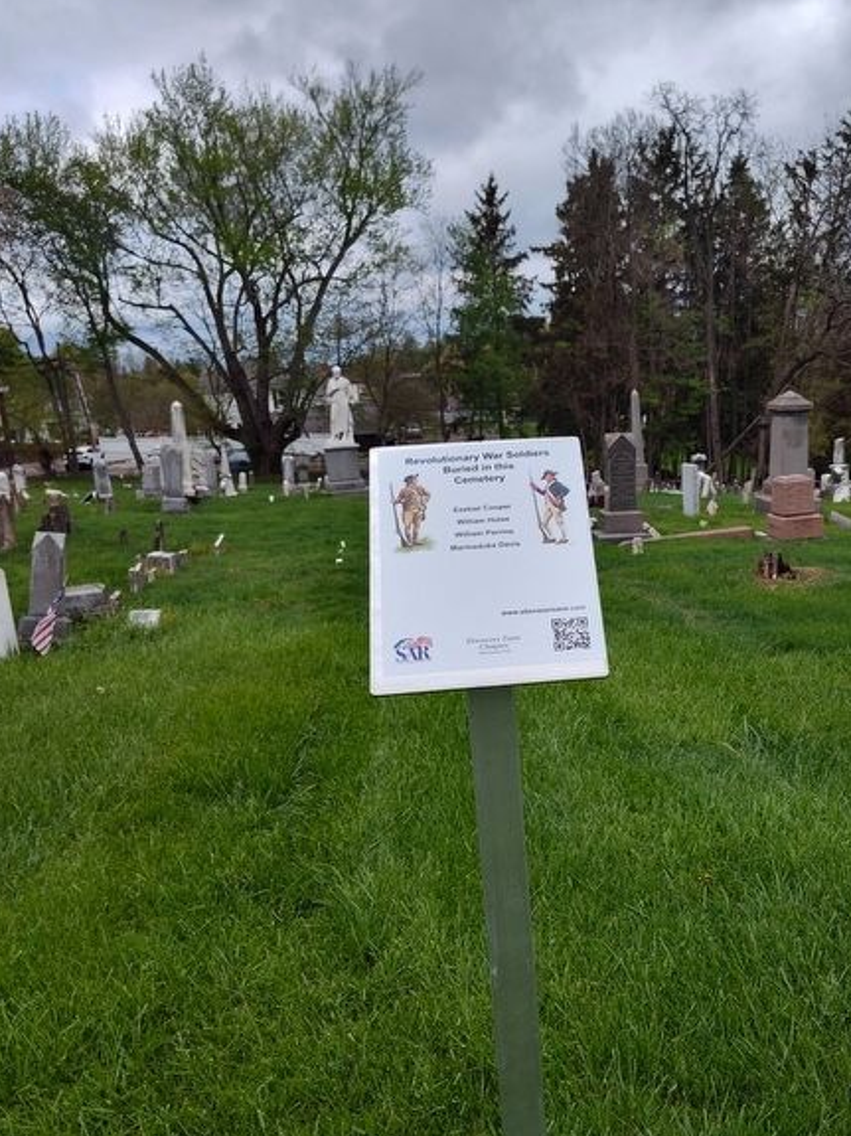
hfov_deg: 43.4
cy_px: 632
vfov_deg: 56.7
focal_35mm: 32
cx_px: 579
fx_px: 1049
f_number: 1.8
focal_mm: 5.56
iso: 100
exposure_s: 1/1553
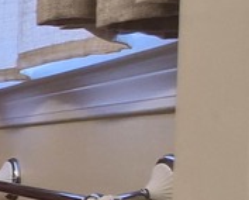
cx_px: -633
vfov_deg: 14.7
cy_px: 204
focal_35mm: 103
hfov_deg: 9.5
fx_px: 760
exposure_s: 1/60
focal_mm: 1.7
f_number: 2.2
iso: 50
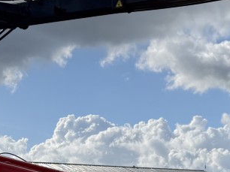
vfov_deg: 12.9
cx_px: 171
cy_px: 175
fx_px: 750
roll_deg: +0.0
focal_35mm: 113
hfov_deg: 17.3
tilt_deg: +5.0
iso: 125
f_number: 1.78
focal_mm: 6.76
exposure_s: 1/10309
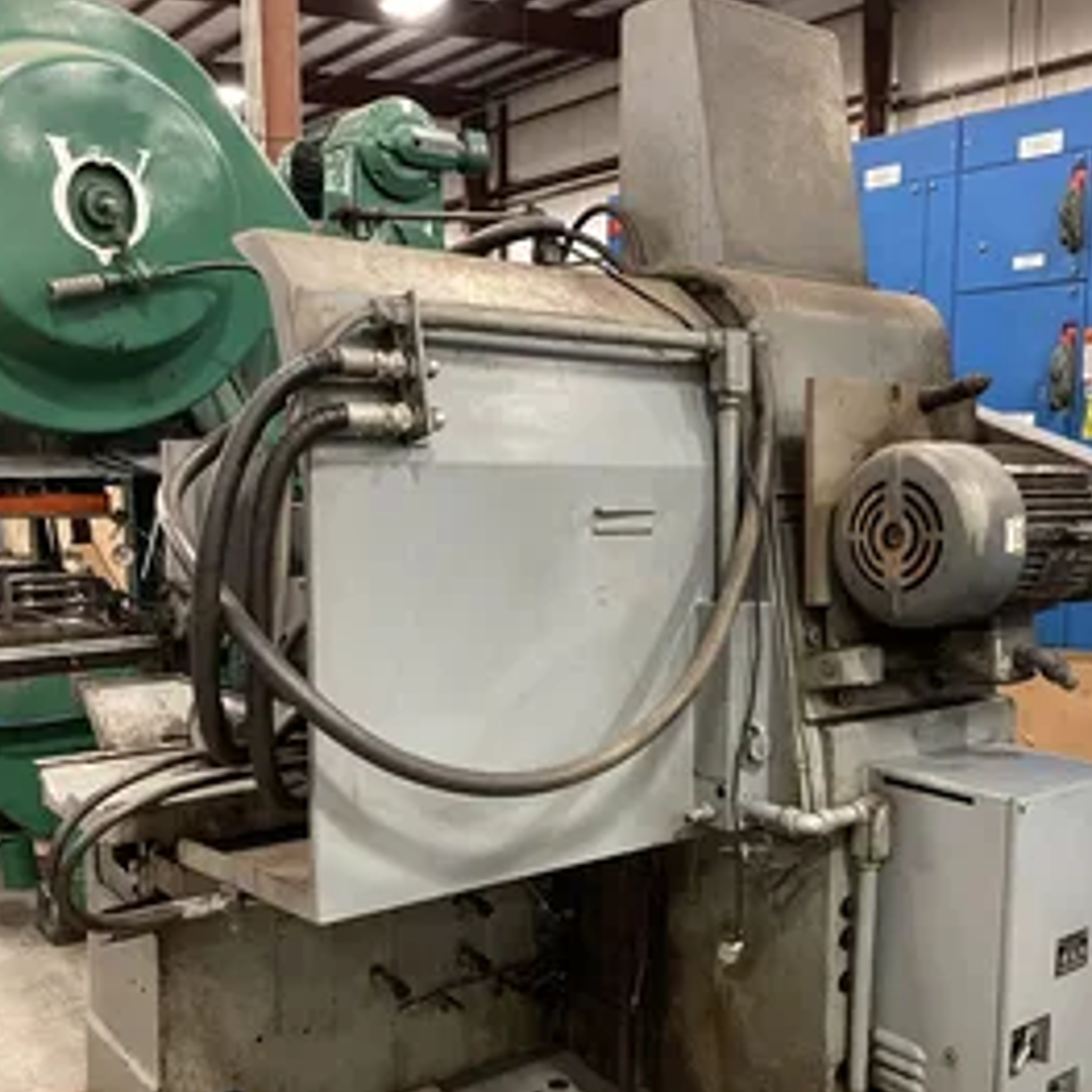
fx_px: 1249
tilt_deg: -7.7
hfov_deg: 47.2
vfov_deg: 47.0
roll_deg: -1.2
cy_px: 644
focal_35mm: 35
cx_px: 594
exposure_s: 1/30
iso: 640
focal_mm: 4.2
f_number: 1.6
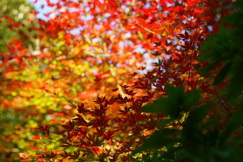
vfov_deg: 18.1
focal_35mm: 75
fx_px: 506
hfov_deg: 27.0
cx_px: 122
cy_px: 81
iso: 250
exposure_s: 1/640
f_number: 2.5
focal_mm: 50
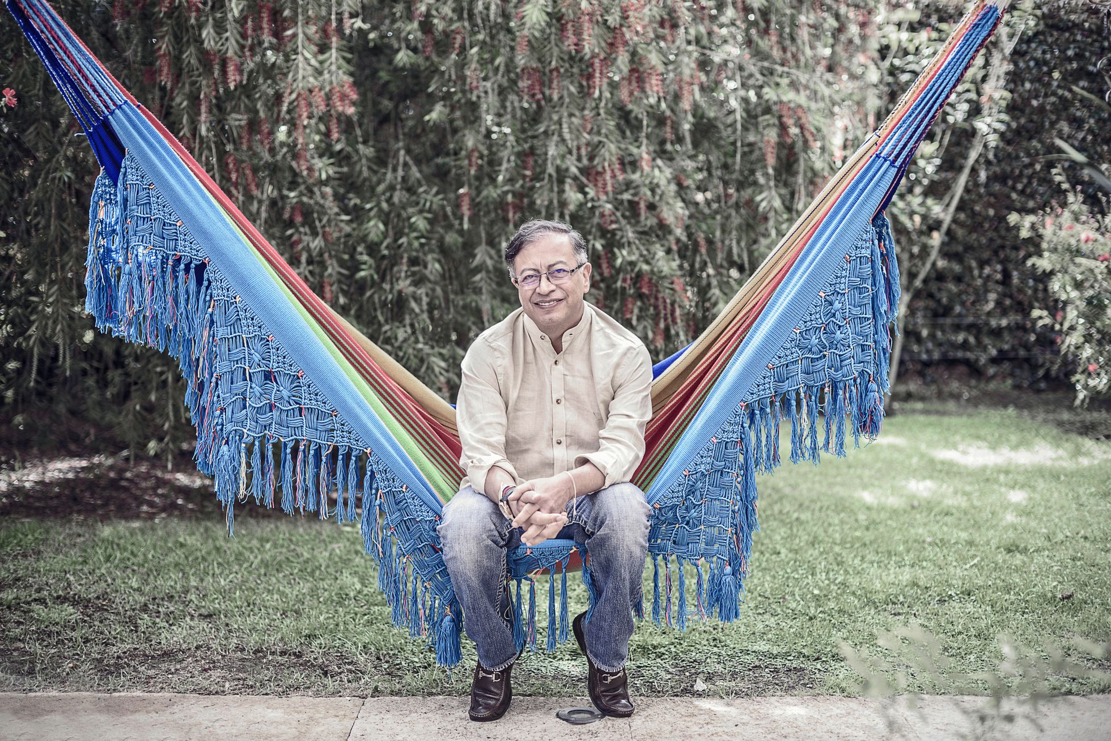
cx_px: 556
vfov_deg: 27.0
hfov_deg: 39.6
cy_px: 370
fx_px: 1543
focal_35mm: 50
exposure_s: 1/200
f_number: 2.5
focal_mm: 50
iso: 100
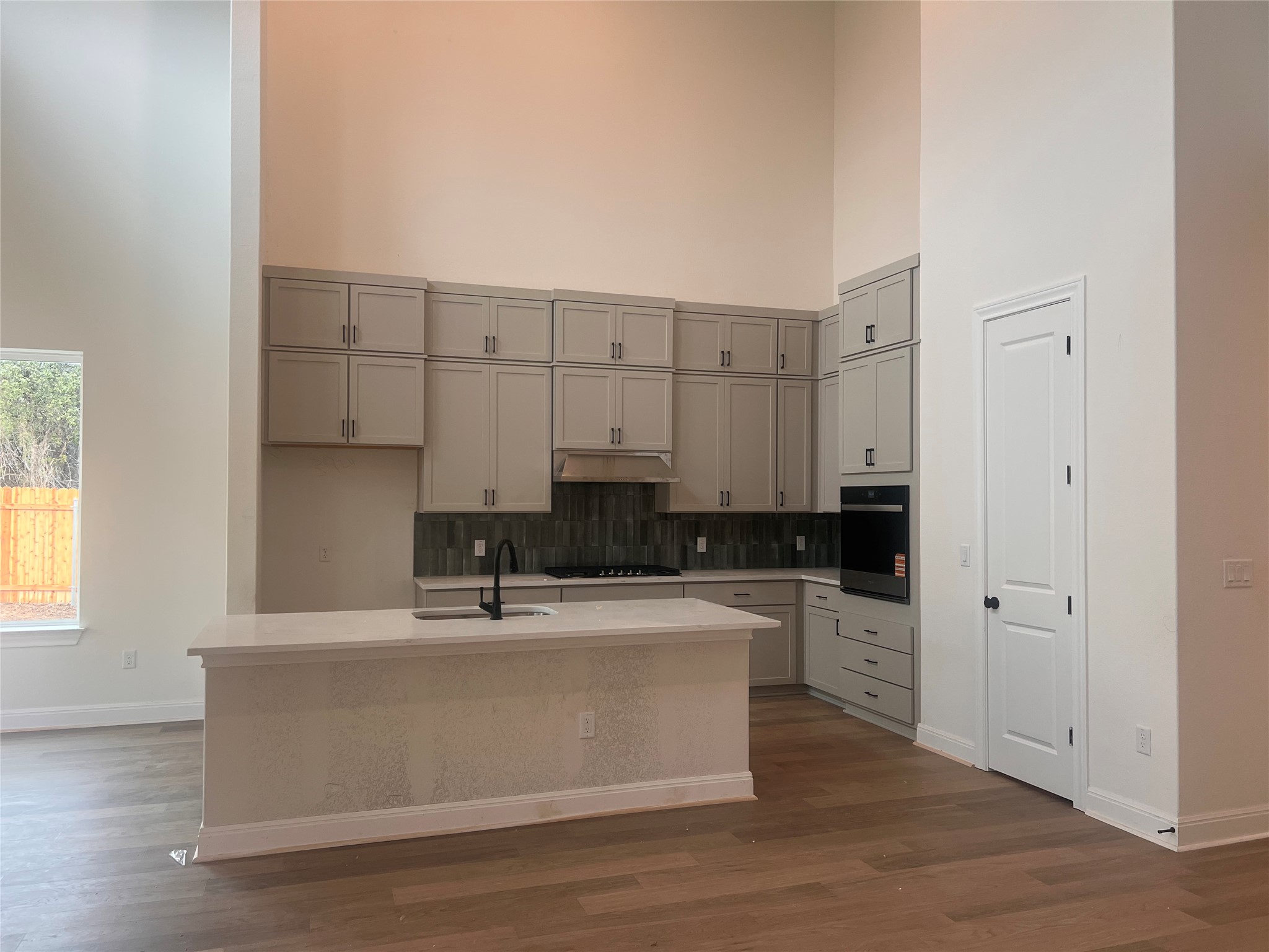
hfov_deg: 67.3
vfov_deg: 53.1
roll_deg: -0.1
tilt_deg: +0.9
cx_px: 634
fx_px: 953
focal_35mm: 26
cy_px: 476
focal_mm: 5.7
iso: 125
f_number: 1.5
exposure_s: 1/120
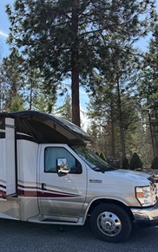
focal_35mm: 35
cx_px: 10
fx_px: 241
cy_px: 127
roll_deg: +0.8
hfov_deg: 34.0
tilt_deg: +7.8
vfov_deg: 55.3
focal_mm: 6.76
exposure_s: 1/3145
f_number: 1.78
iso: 80
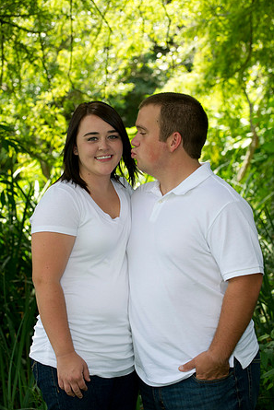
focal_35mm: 103
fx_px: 1175
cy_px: 204
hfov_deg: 13.3
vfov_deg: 19.8
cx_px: 137
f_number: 5
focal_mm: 102
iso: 320
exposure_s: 1/200
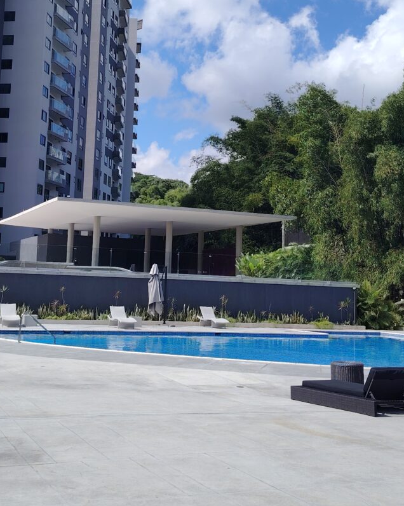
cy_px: 192
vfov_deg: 37.8
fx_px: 733
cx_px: 168
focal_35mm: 49
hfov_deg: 30.8
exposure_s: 1/1089
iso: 100
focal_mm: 5.25
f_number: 1.75
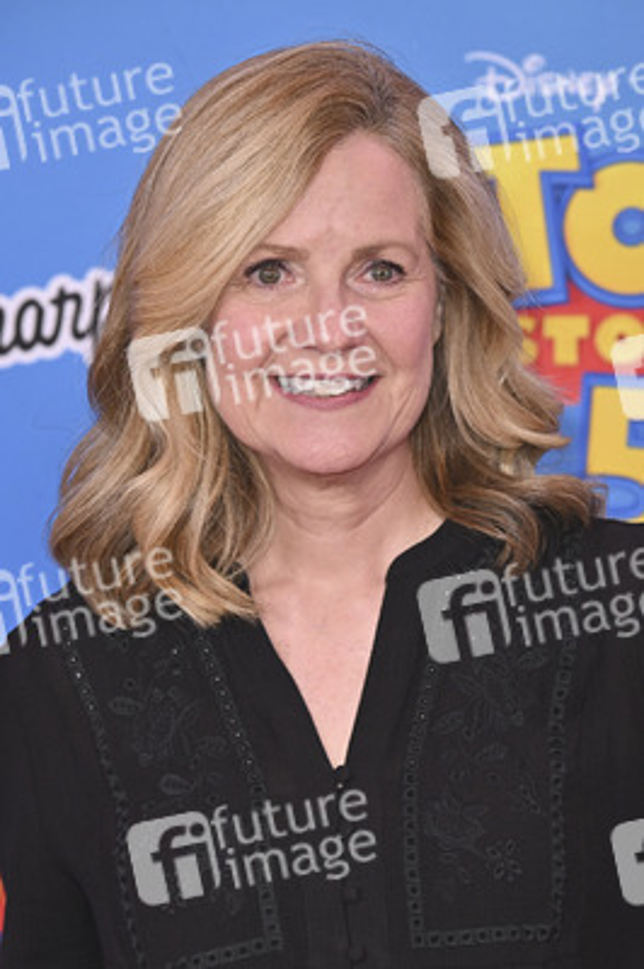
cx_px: 322
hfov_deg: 10.9
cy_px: 484
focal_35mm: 126
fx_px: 3387
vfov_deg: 16.3
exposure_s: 1/250
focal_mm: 126
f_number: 6.3
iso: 1250
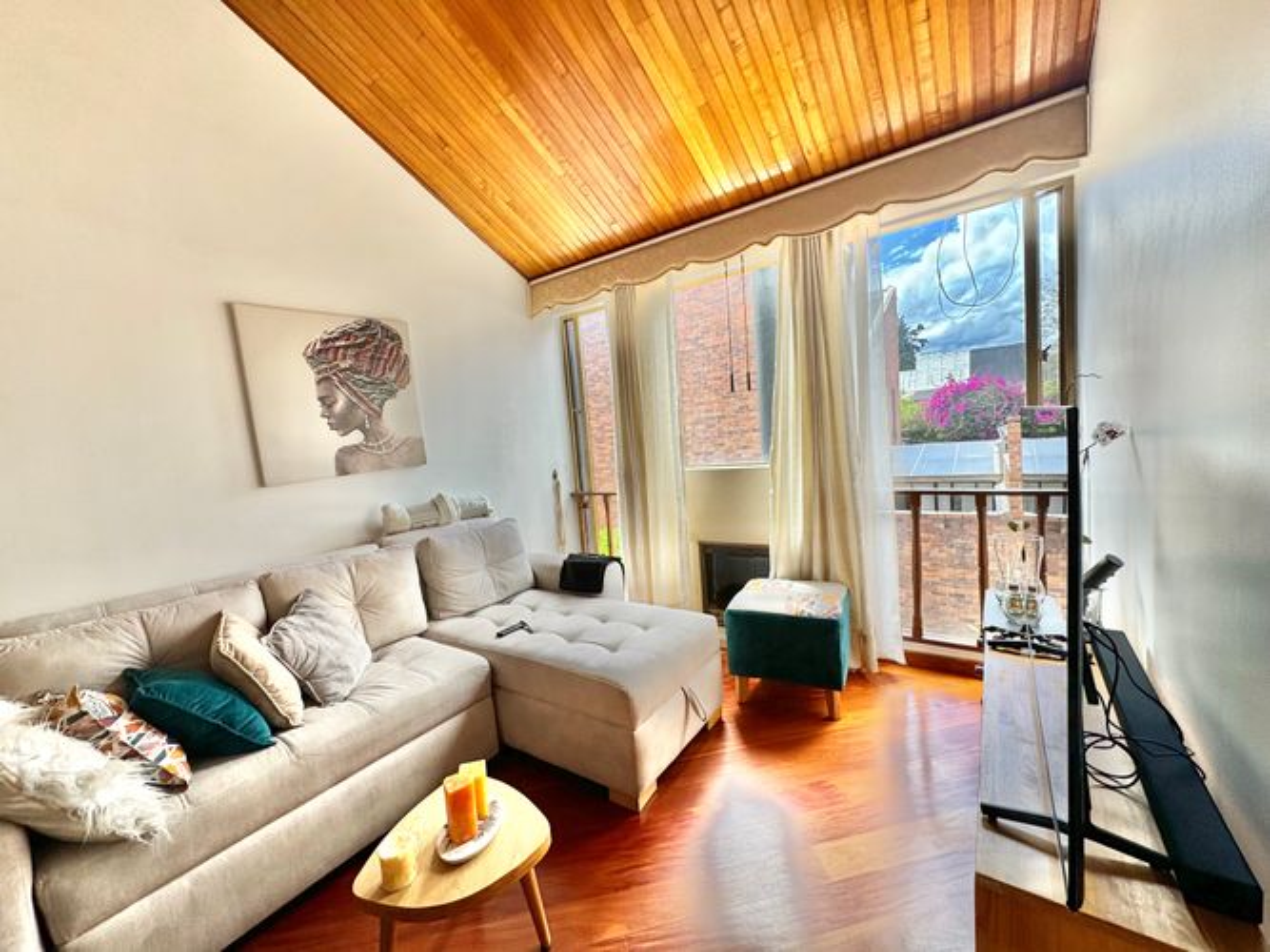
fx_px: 514
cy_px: 476
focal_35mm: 14
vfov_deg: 85.7
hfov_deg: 102.1
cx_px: 635
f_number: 2.2
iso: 40
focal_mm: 2.22
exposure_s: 1/201
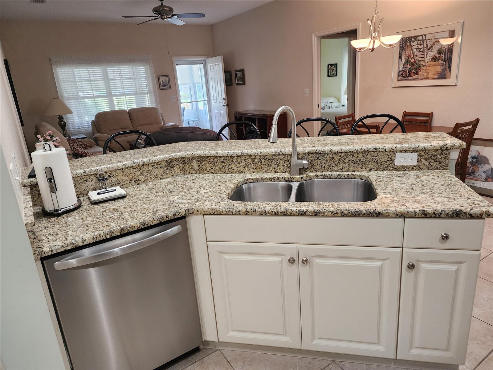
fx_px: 328
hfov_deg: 73.9
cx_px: 246
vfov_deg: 58.9
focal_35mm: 23
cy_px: 185
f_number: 1.8
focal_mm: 6.4
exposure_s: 1/120
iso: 400
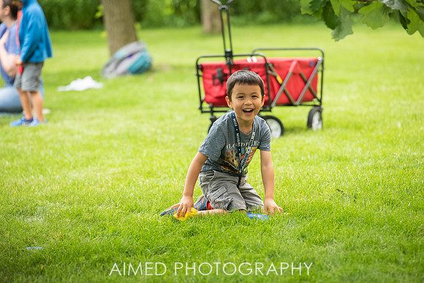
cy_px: 142
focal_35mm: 200
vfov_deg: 6.9
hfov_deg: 10.3
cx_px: 212
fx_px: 2356
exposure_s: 1/500
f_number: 5
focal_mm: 200
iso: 640
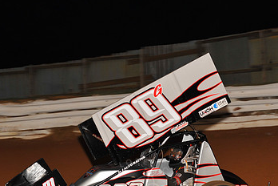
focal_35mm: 175
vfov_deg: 7.8
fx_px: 1351
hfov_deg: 11.7
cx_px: 137
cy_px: 133
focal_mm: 105
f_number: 5.6
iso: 500
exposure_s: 1/250
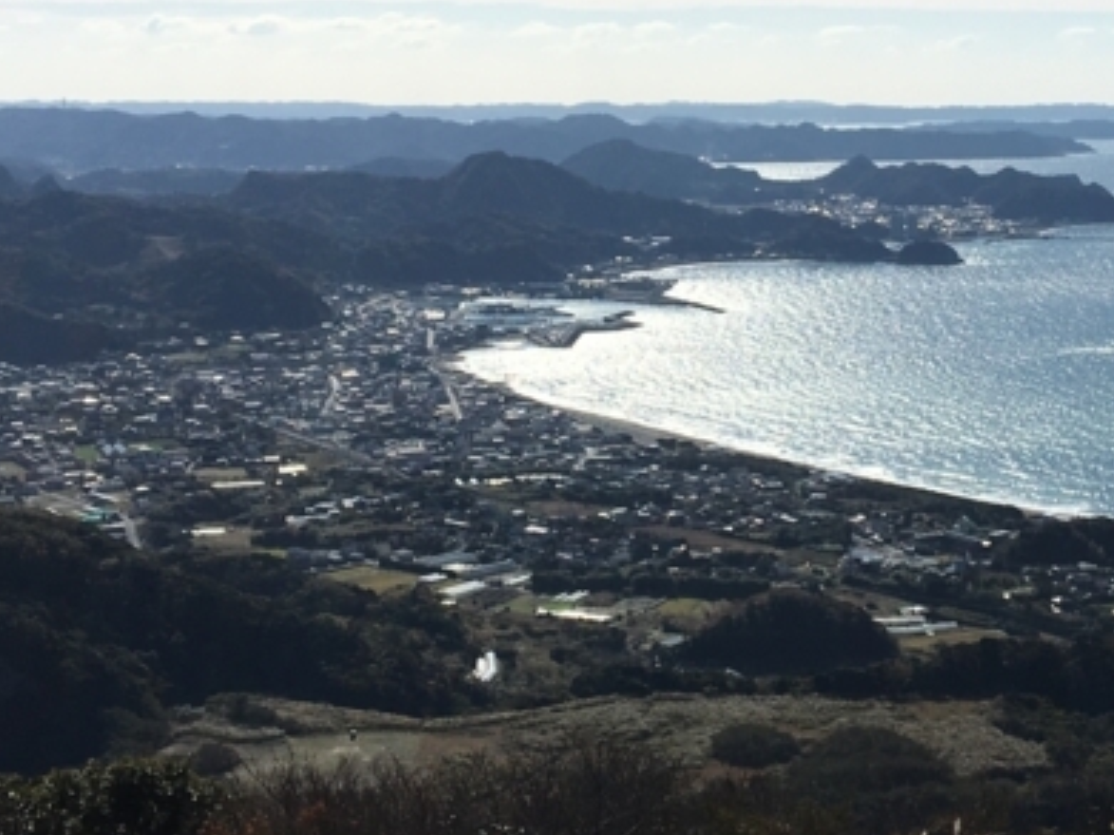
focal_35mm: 76
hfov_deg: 25.5
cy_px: 160
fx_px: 2445
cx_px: 786
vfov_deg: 19.2
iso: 25
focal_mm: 4.15
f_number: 2.2
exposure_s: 1/5128
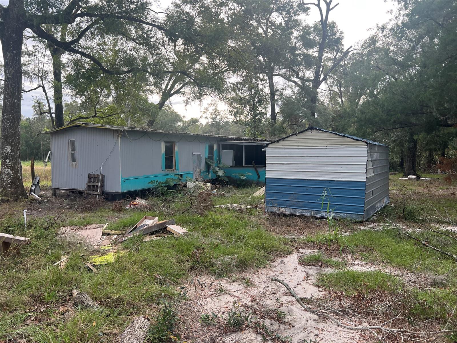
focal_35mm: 26
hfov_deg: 67.3
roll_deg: +2.8
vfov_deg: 53.1
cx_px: 228
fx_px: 343
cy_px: 172
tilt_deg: -2.4
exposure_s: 1/464
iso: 50
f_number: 1.5
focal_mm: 5.7
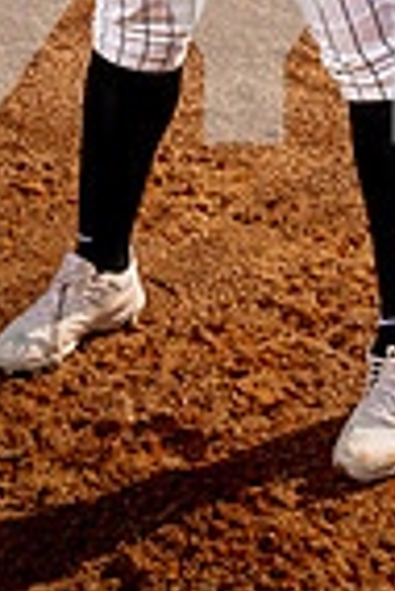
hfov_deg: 12.3
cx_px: 353
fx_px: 1822
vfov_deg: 16.8
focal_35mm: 111
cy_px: -275
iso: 100
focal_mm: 35
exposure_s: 1/250
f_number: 7.1
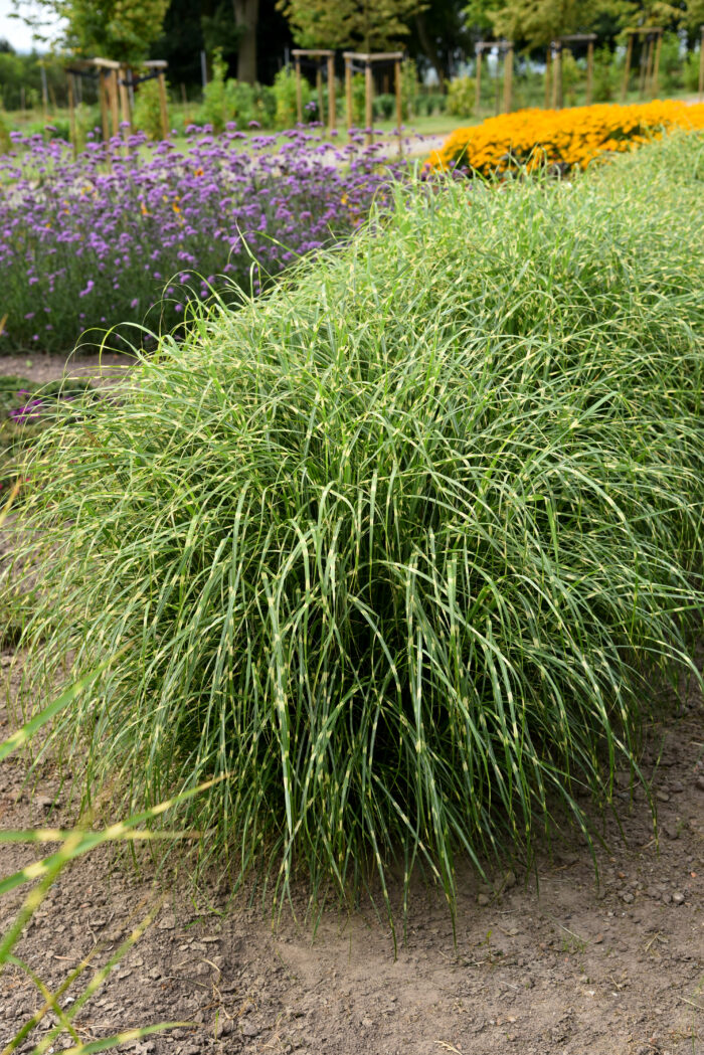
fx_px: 1524
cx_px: 352
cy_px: 528
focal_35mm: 52
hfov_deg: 26.0
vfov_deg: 38.2
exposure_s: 1/160
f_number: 5.6
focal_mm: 52
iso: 100
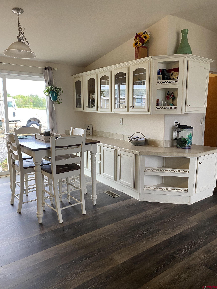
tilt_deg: -8.1
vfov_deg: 67.3
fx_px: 217
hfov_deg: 53.1
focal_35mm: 26
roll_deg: +0.1
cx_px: 108
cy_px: 144
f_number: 1.8
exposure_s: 1/60
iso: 80
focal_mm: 4.25
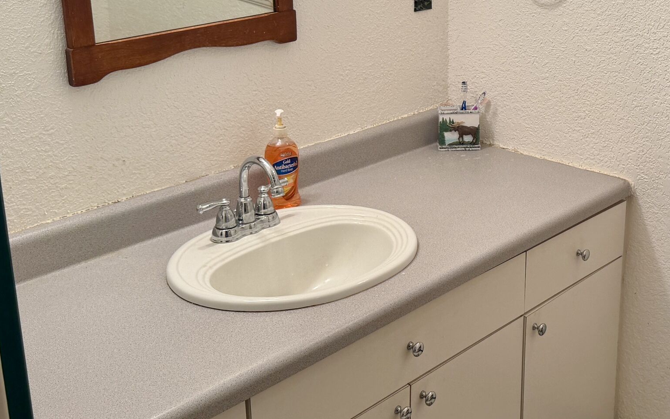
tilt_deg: -16.0
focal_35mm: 51
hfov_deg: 38.4
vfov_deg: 25.2
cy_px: 126
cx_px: 516
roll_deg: -0.6
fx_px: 931
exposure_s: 1/205
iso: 64
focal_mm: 6.76
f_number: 1.78
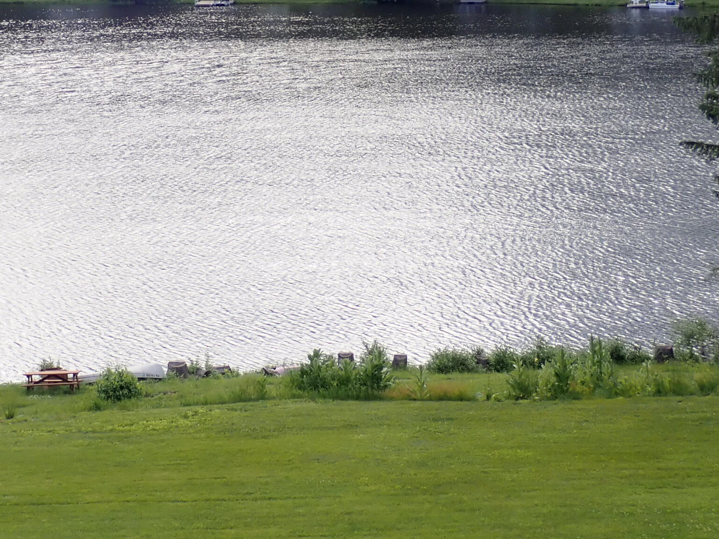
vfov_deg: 15.3
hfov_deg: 20.2
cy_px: 89
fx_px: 1994
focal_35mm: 96
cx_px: 117
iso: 100
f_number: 4.5
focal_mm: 8.99
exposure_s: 1/200
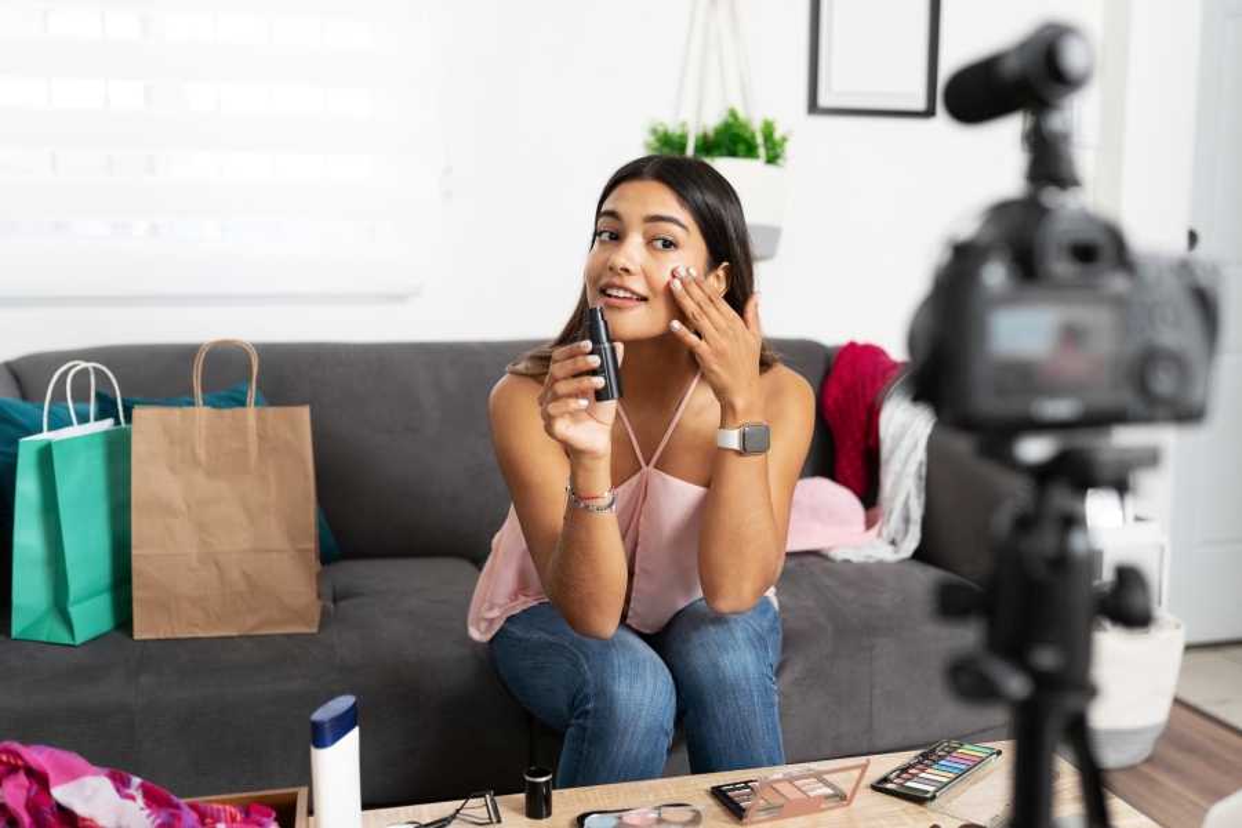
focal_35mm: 35
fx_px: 1207
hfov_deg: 54.4
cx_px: 621
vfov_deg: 37.9
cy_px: 414
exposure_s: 1/160
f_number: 2
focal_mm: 35
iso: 160
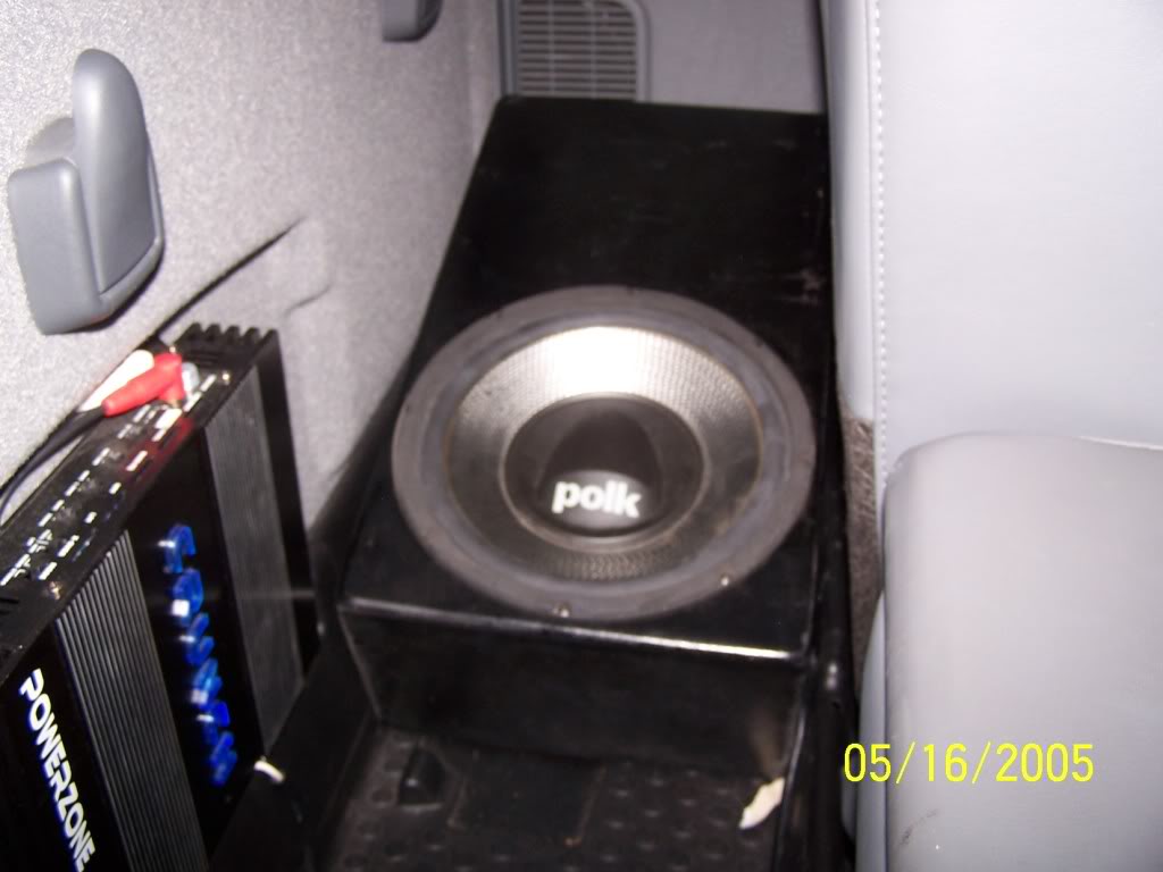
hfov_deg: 49.0
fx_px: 1277
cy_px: 436
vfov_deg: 37.7
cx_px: 582
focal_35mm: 38
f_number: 2.8
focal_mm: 6.3
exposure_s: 1/60
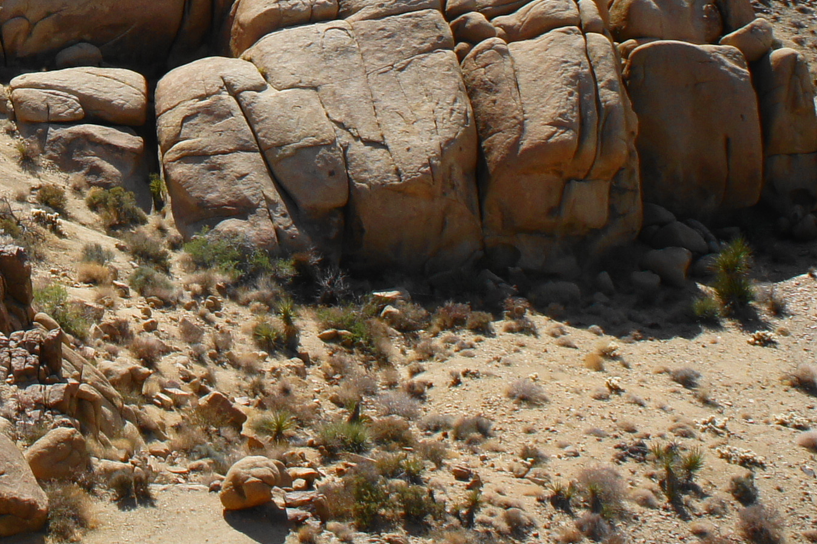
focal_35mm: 97
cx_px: -143
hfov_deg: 19.9
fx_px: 2194
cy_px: -341
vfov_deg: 13.1
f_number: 11
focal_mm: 19
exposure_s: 1/250
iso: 320
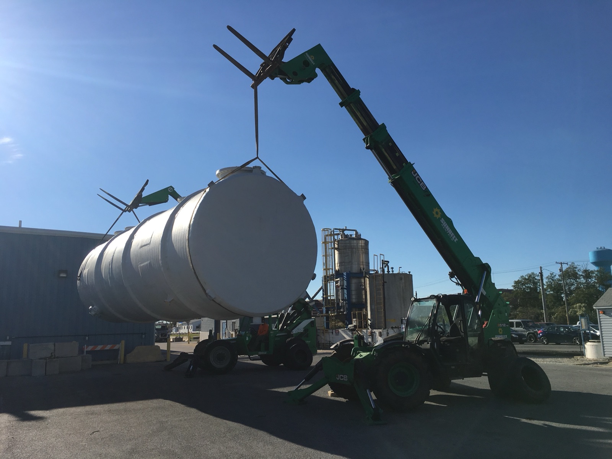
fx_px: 513
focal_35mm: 29
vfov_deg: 48.2
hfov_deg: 61.7
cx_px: 306
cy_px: 230
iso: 25
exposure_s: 1/2849
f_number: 2.2
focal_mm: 4.15
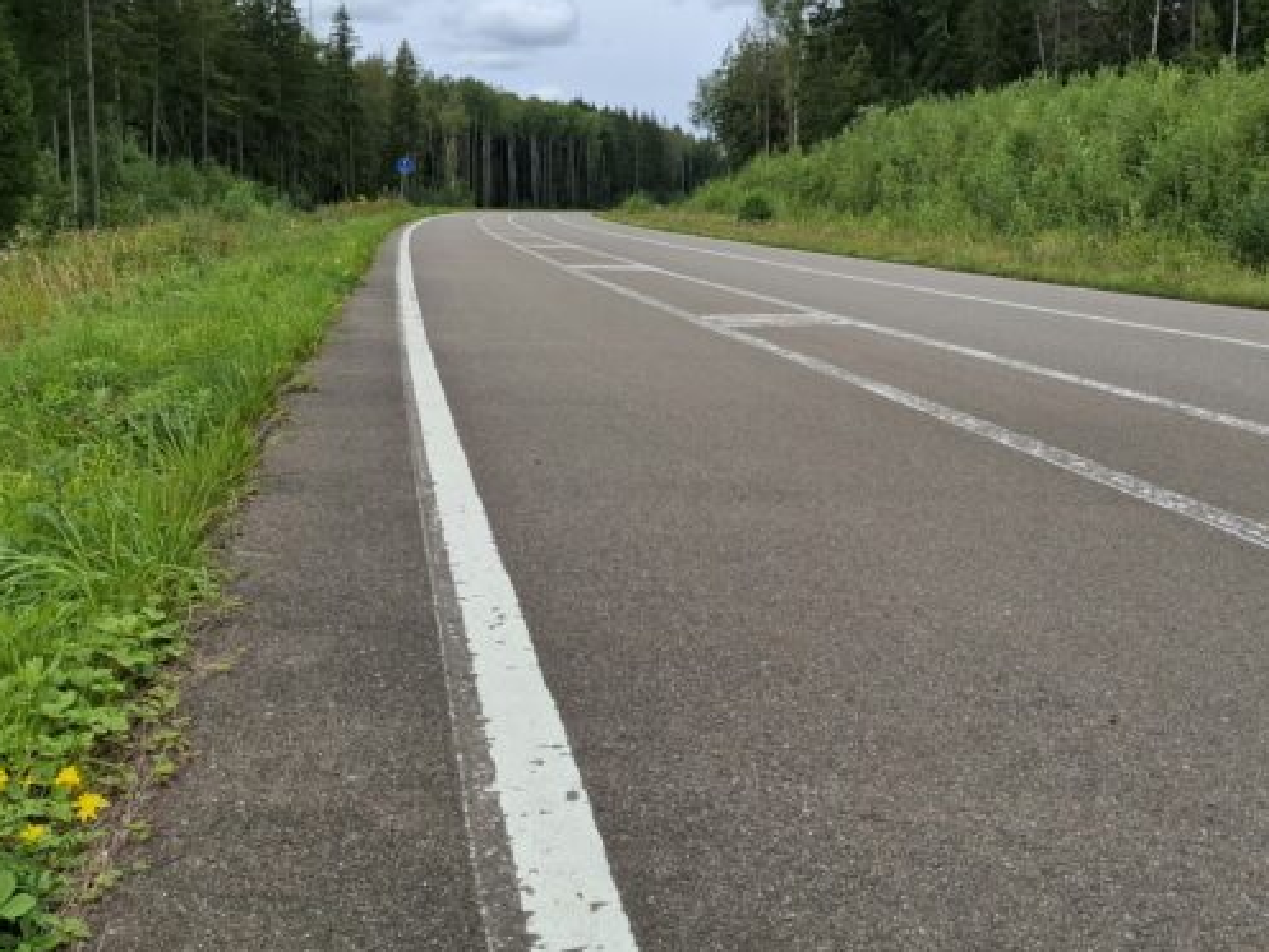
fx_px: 1357
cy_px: 294
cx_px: 751
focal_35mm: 37
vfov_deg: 38.1
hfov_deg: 49.9
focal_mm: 5.54
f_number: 1.8
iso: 50
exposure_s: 1/1667
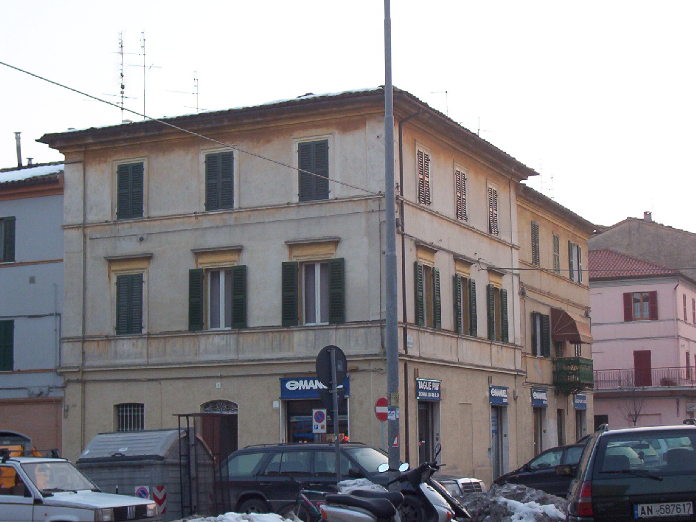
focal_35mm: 64
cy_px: 261
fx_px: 1287
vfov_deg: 22.9
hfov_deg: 30.3
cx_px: 348
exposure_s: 1/84.8
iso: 100
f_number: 3.54
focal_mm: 9.98
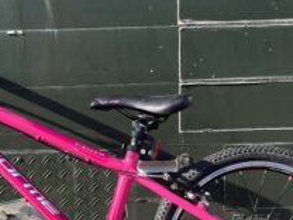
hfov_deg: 31.7
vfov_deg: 24.3
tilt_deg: -9.5
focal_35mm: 60
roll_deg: +2.2
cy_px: 140
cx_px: 83
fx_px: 508
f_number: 1.6
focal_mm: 5.1
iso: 50
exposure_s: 1/714
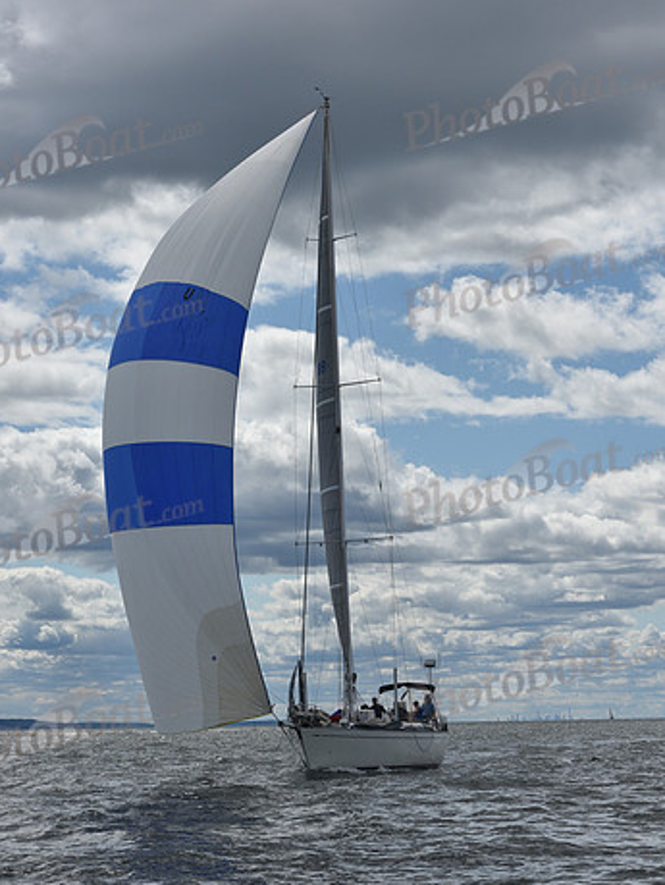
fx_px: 2174
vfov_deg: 23.0
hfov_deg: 17.4
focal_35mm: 85
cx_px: 304
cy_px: 407
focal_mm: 70
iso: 250
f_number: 13
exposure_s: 1/800
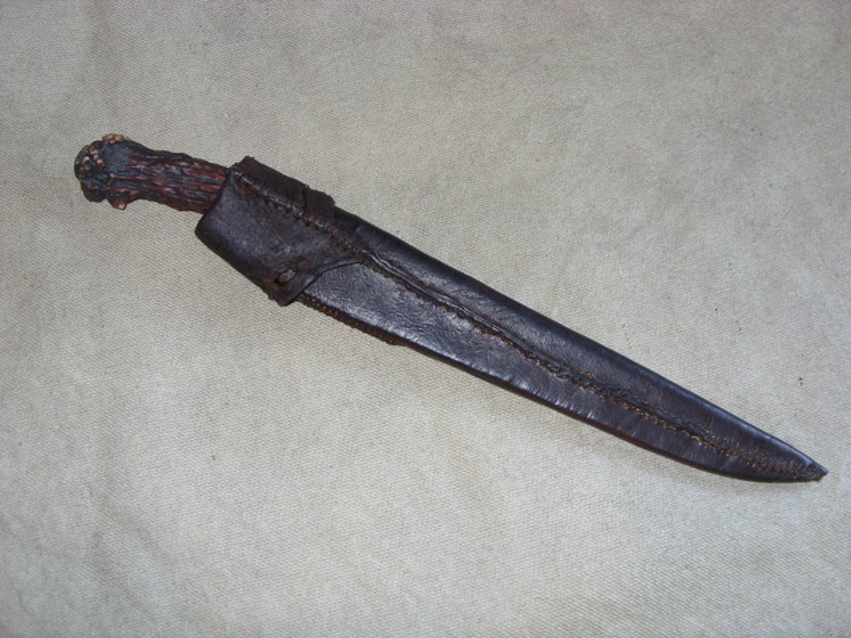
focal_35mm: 38
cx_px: 426
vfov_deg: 37.7
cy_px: 319
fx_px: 934
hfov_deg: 49.0
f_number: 2.8
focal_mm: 6.3
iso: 50
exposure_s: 1/30
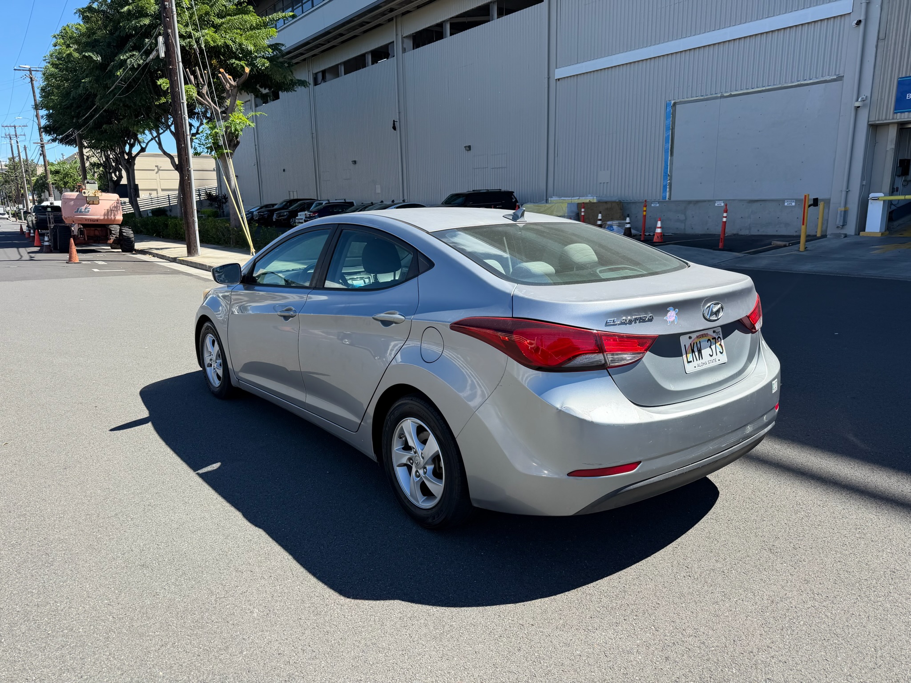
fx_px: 632
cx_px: 456
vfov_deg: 56.8
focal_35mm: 24
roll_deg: +1.0
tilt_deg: -11.4
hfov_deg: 71.6
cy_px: 342
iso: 80
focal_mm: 6.76
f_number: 1.78
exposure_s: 1/2110
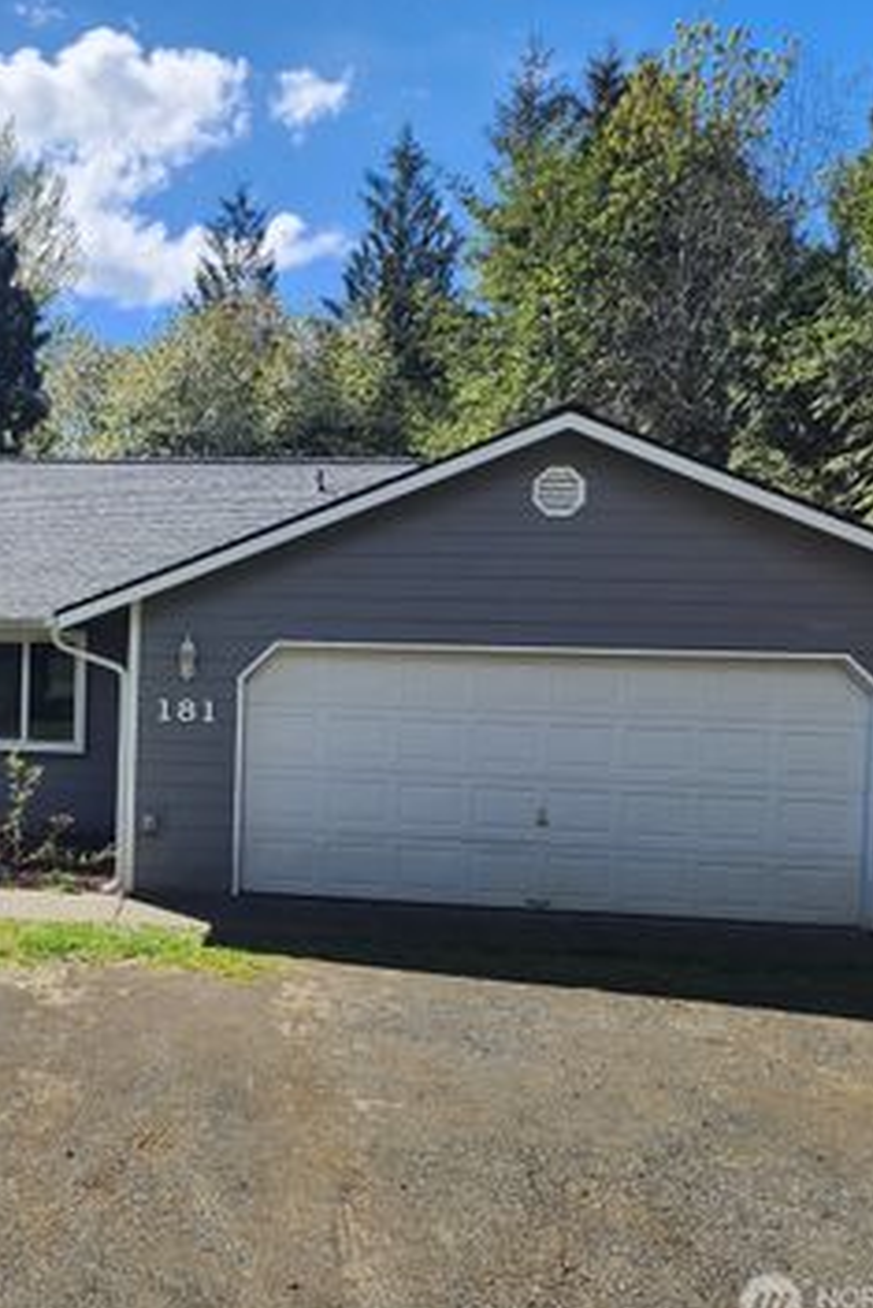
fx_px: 1235
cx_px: 111
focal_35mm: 34
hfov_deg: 36.8
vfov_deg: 55.8
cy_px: 656
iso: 12
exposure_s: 1/1008
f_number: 1.8
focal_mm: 6.4
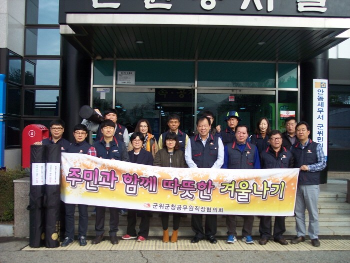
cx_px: 175
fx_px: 394
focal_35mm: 39
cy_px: 132
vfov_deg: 36.8
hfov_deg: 47.9
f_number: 3.4
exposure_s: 1/500
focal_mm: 8
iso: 100
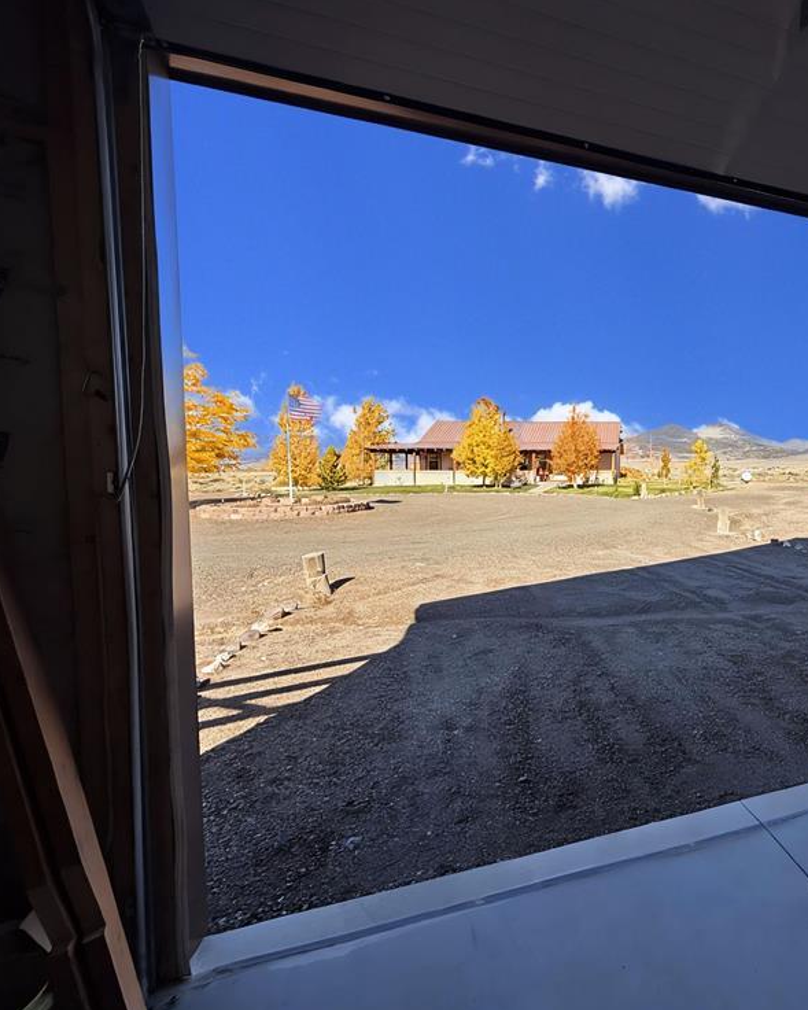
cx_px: 696
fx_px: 568
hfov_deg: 62.0
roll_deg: +0.2
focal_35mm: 19
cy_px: 501
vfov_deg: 83.3
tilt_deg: -3.3
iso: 32
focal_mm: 2.22
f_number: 2.2
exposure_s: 1/770
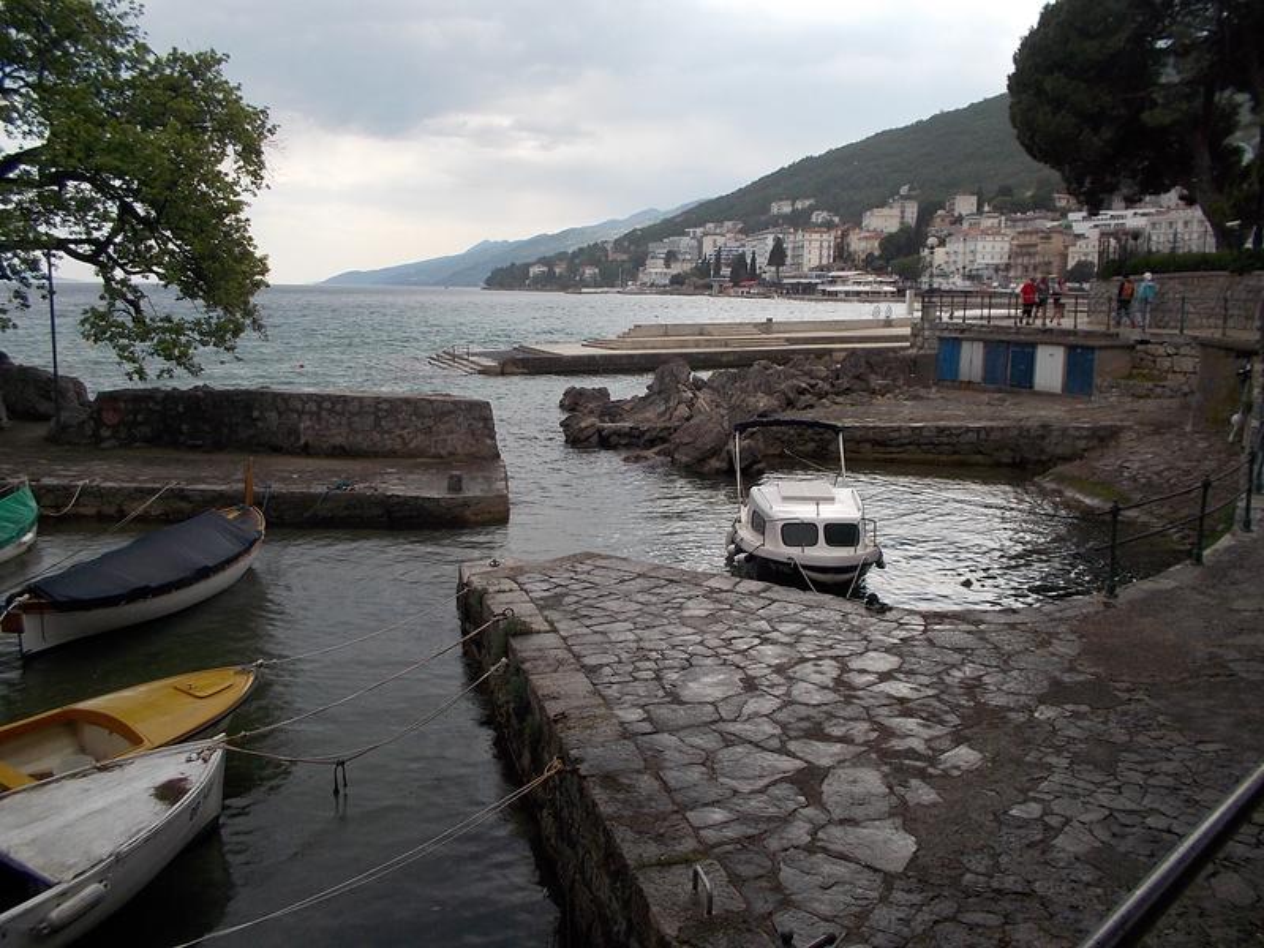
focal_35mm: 29
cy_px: 474
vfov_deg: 48.2
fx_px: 1059
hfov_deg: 61.7
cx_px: 632
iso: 80
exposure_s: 1/500
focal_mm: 4.1
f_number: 3.3
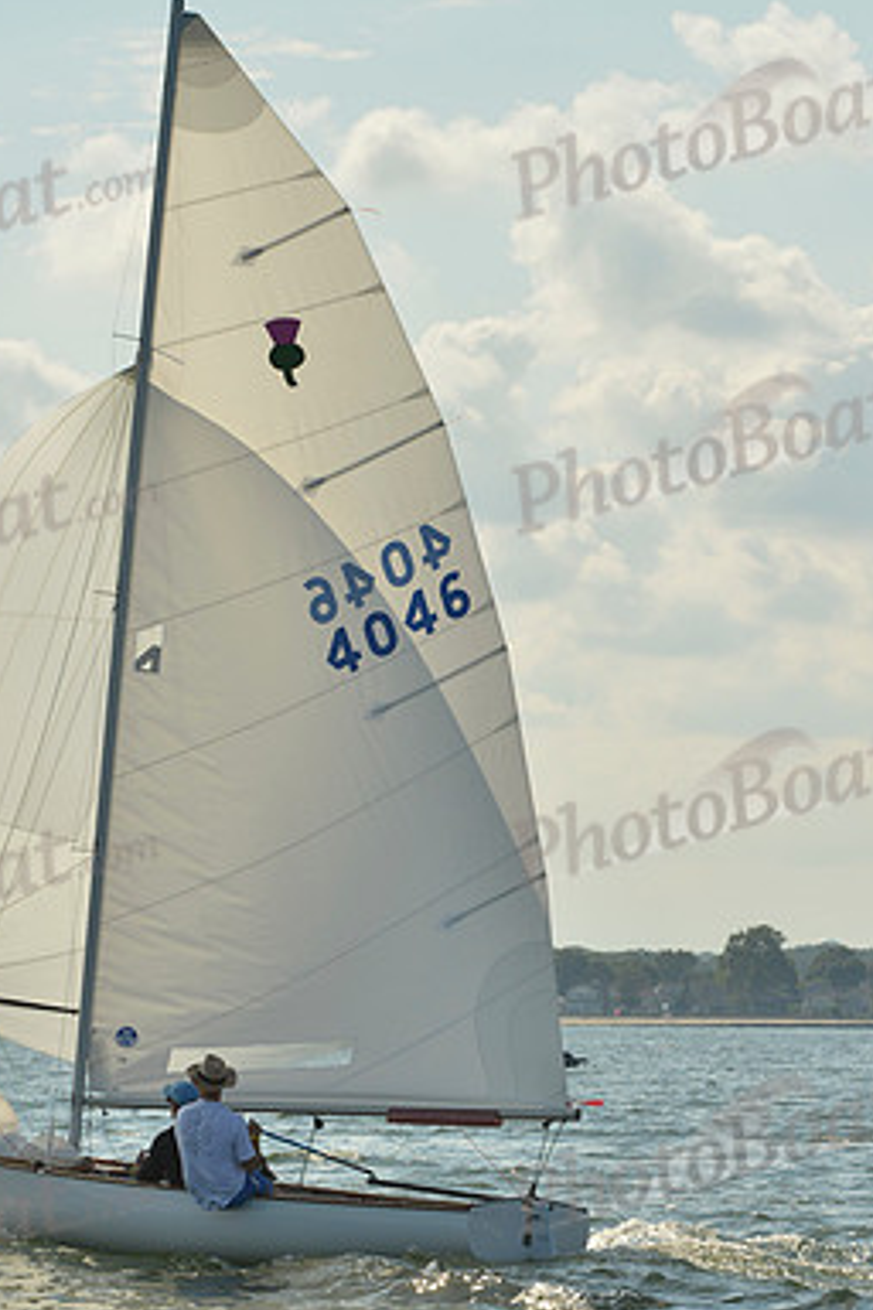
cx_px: 336
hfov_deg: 7.3
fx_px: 6874
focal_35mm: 189
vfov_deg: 10.9
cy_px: 672
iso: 200
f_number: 8
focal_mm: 125
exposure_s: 1/1600
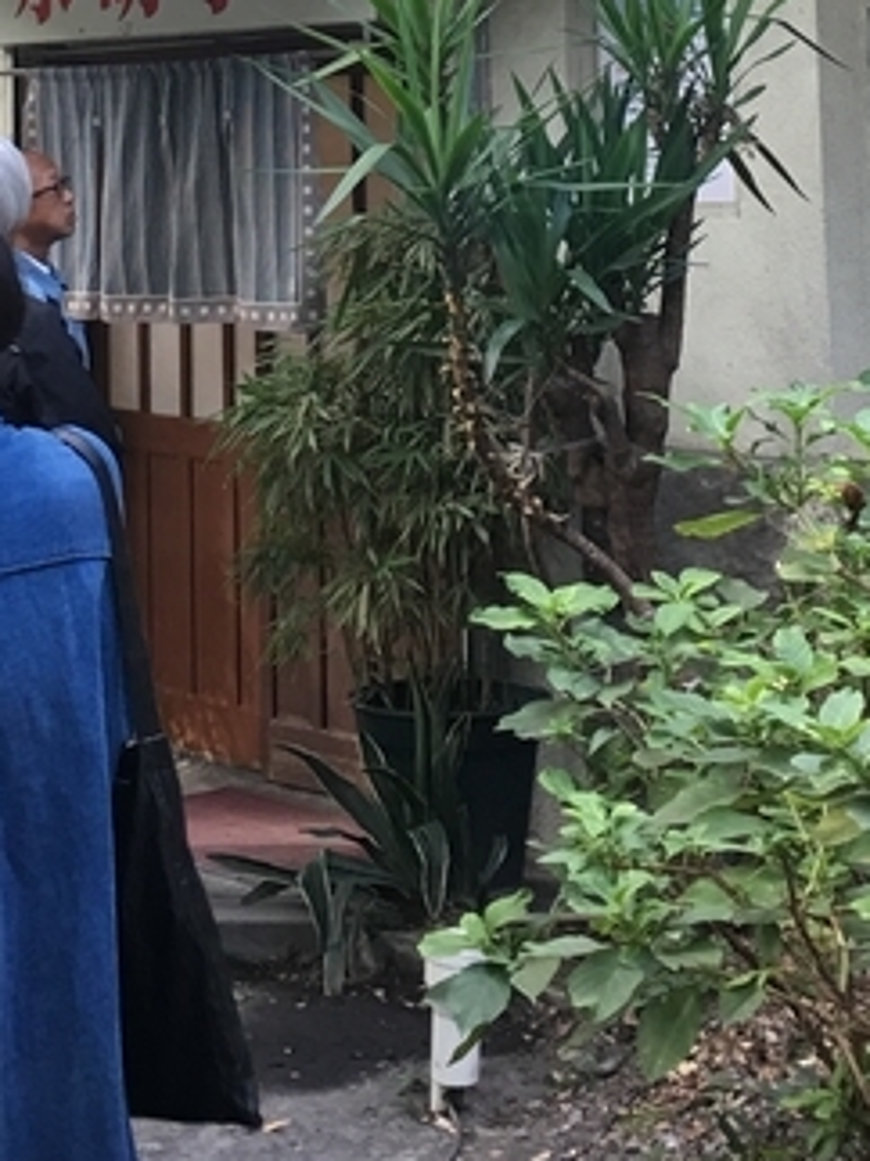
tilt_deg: +6.1
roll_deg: +2.5
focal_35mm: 92
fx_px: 3085
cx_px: 316
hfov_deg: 16.0
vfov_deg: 20.1
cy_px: -194
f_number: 2.2
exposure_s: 1/30
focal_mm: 4.15
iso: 25
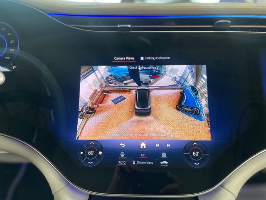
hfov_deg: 67.3
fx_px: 200
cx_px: 133
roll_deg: +1.2
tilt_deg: -26.4
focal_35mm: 26
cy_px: 100
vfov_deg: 53.1
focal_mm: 4.2
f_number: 1.6
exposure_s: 1/54
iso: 100
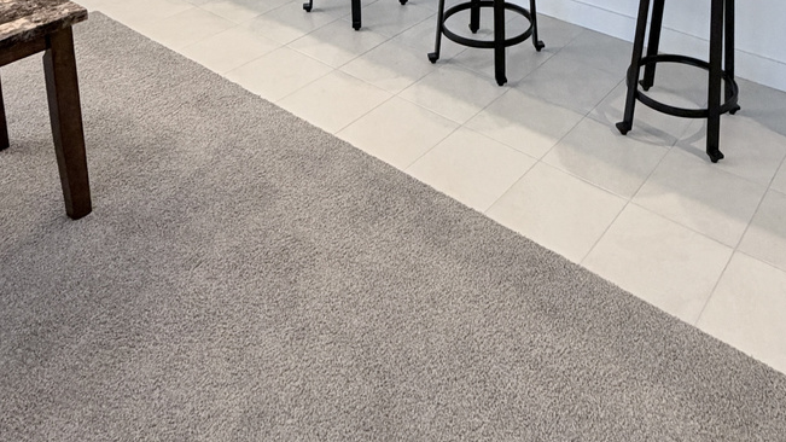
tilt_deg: -12.1
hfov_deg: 54.8
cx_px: 483
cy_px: -153
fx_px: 750
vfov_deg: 26.9
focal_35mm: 36
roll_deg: -0.8
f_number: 2.2
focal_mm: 2.22
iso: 400
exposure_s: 1/60
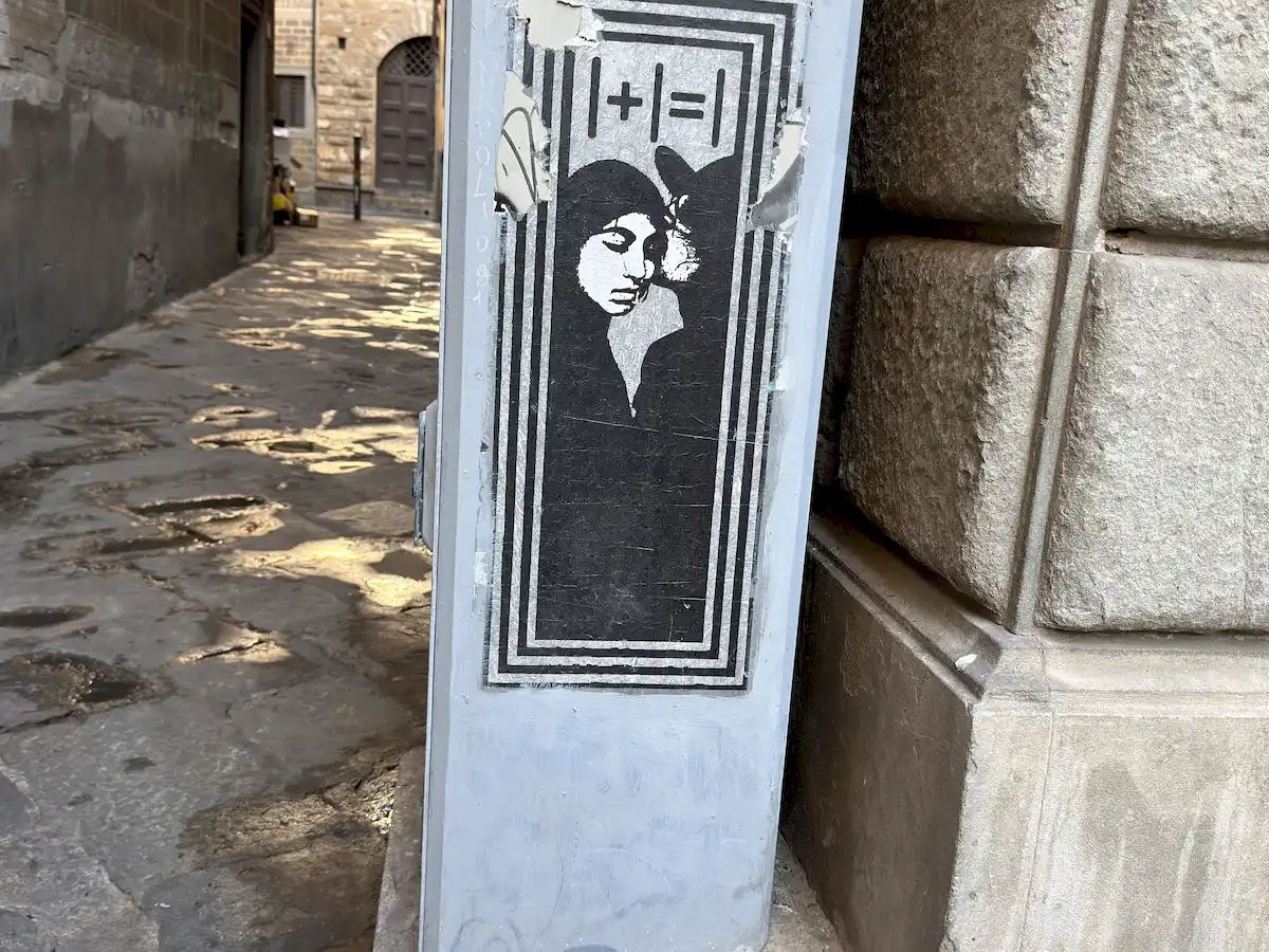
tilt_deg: -12.6
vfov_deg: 40.7
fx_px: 1283
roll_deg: -4.0
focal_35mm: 35
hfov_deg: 52.6
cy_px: 476
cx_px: 634
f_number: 1.78
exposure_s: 1/121
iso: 64
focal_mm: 6.76
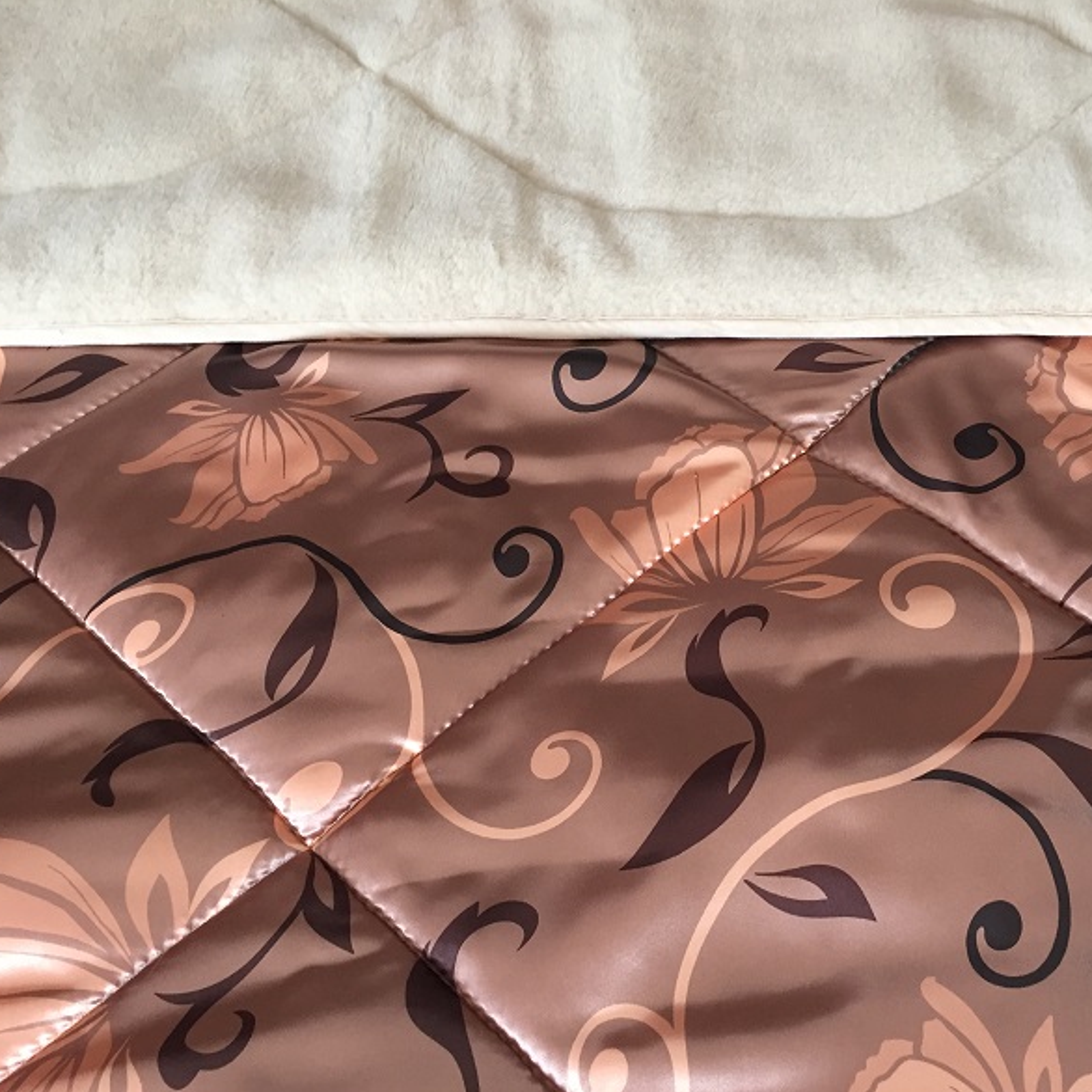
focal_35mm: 35
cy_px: 552
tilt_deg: -55.2
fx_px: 1249
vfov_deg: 47.2
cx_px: 717
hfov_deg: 46.6
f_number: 2.2
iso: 125
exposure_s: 1/33
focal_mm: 4.15
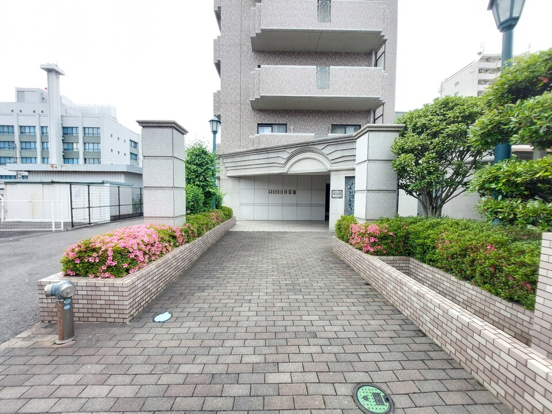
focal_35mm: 13
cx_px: 276
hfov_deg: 106.2
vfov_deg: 89.9
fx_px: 207
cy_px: 207
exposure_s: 1/145
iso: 50
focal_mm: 1.74
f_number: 2.2
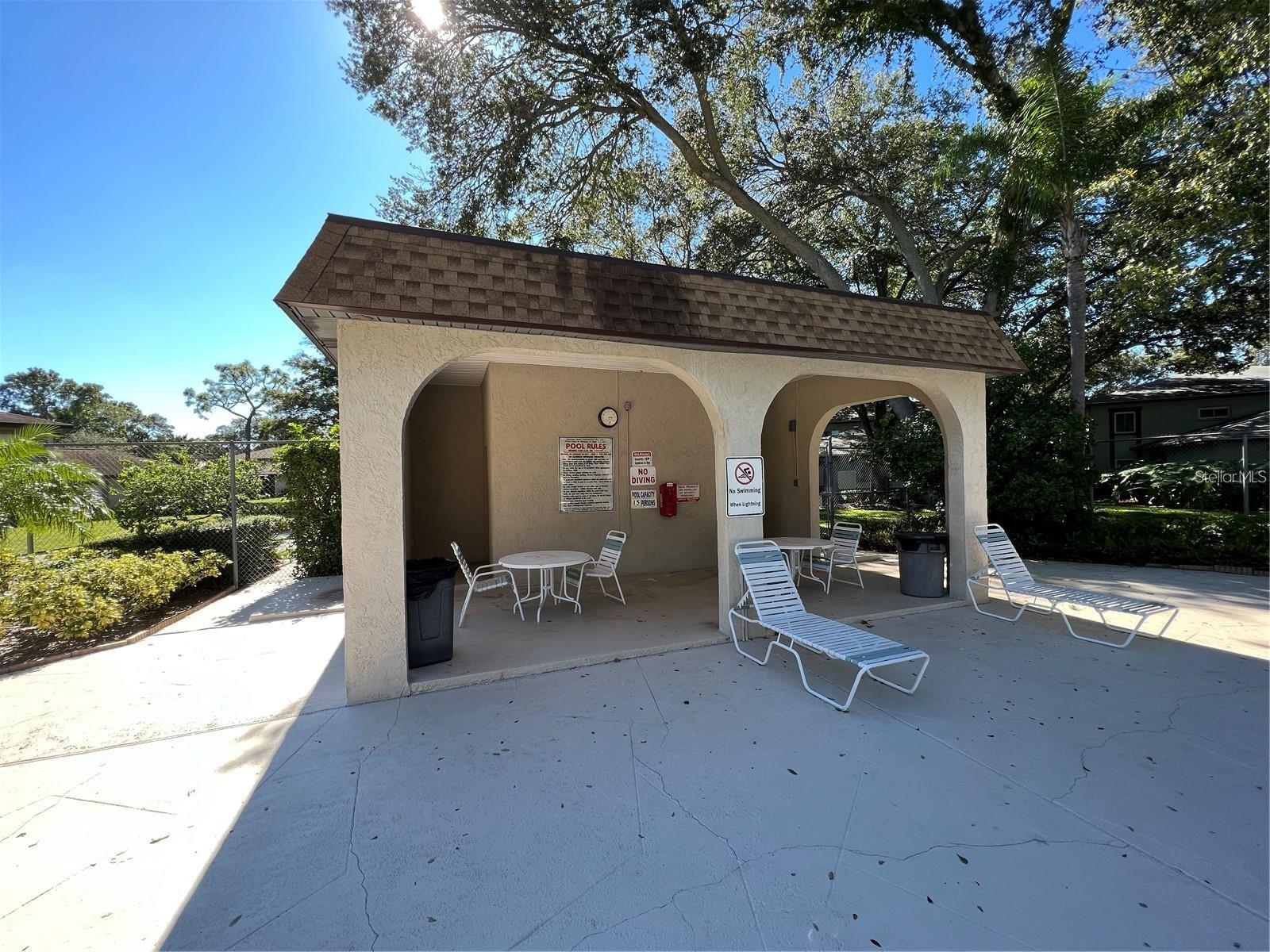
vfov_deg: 89.9
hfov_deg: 106.2
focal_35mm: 13
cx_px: 635
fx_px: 477
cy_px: 476
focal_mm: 1.57
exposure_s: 1/289
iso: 32
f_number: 1.8
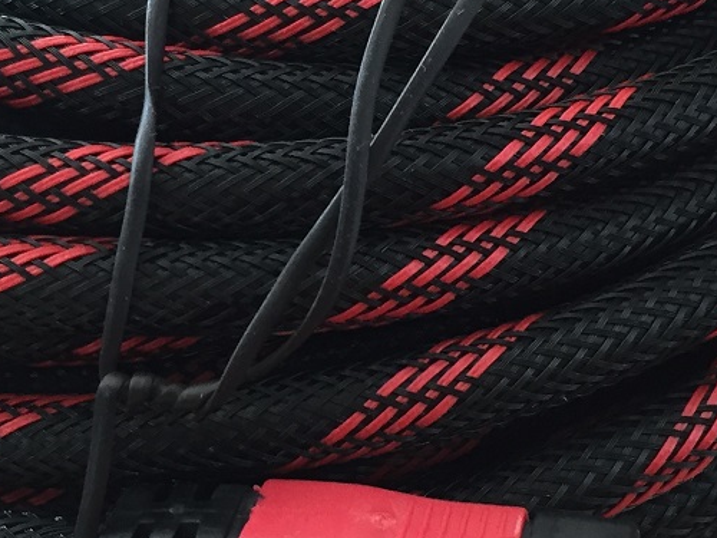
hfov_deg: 22.4
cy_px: 213
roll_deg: -2.3
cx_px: 229
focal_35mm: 87
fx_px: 1802
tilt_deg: -33.6
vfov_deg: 17.0
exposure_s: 1/30
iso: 80
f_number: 2.2
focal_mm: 4.15
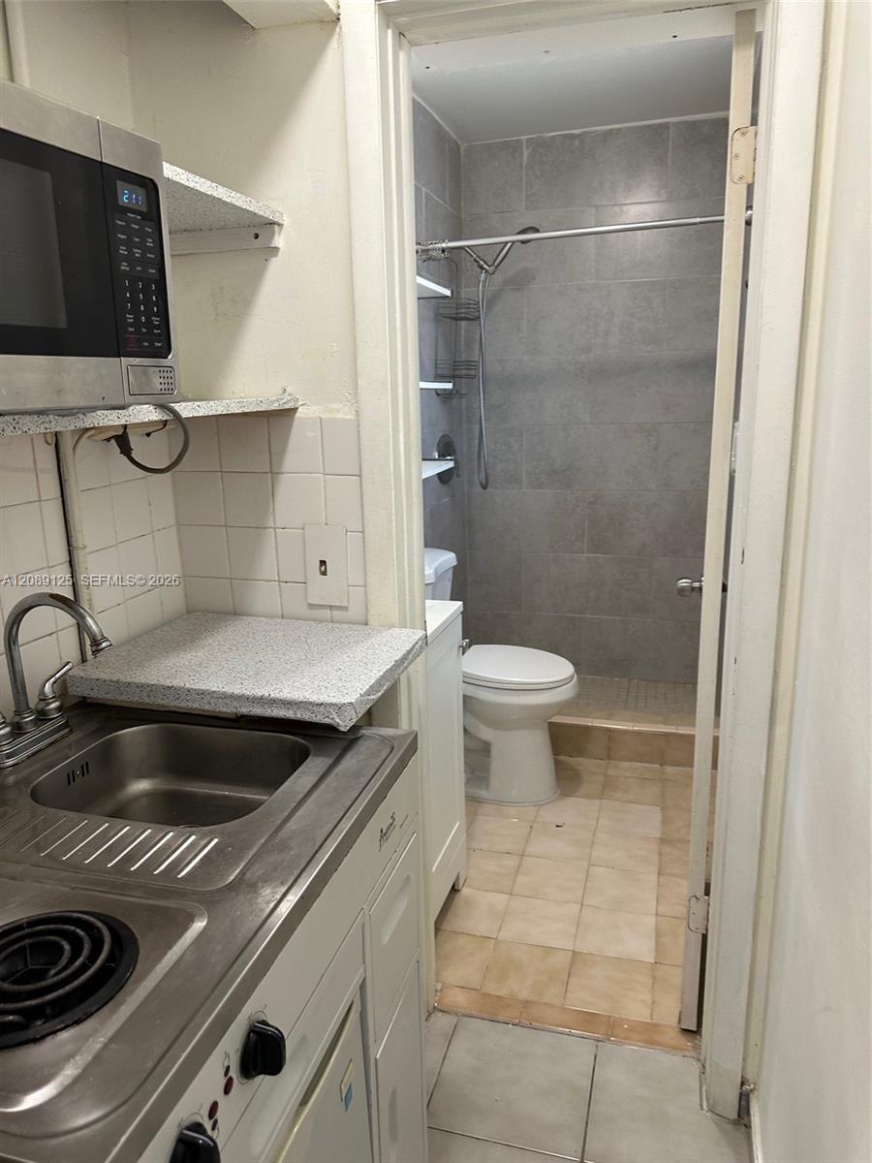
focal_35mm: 24
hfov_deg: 56.8
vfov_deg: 71.6
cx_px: 436
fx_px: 806
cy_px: 582
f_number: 1.78
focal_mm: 6.86
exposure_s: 1/60
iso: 125
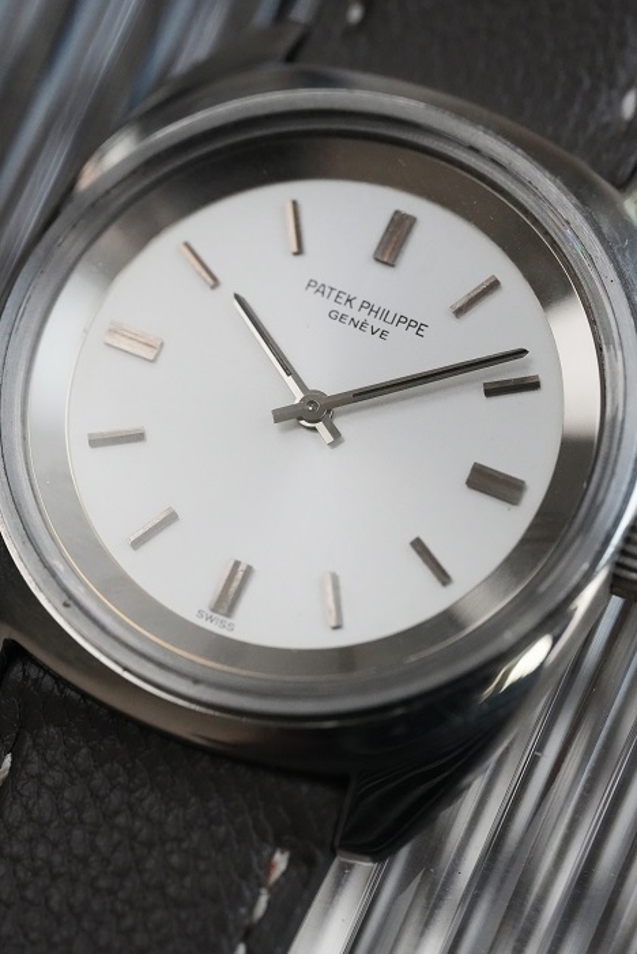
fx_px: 2784
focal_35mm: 105
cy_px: 477
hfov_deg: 13.1
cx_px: 318
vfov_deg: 19.4
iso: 10000
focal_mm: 105
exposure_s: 1/250
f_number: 6.3
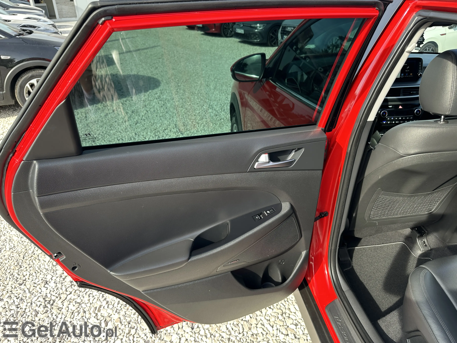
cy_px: 172
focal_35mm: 24
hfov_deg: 71.6
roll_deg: -1.2
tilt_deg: -27.6
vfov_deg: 56.8
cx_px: 228
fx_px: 317
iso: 80
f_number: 1.78
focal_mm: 6.86
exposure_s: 1/309
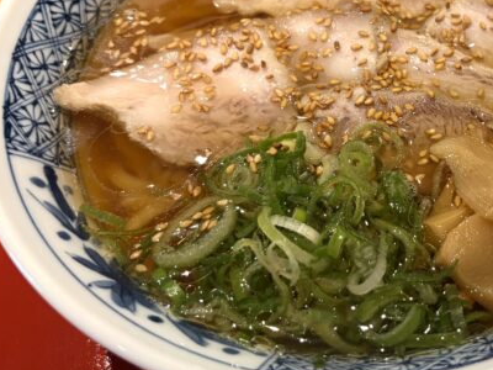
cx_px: 396
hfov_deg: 35.6
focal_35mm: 52
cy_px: 122
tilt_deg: -52.1
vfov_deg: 27.9
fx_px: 741
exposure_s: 1/60
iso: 125
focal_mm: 5.96
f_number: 1.6
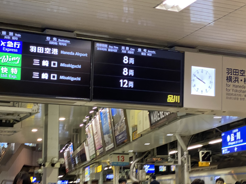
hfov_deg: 26.3
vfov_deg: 19.9
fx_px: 526
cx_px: 129
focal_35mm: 74
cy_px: 109
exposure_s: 1/50
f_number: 2
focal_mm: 6
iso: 100
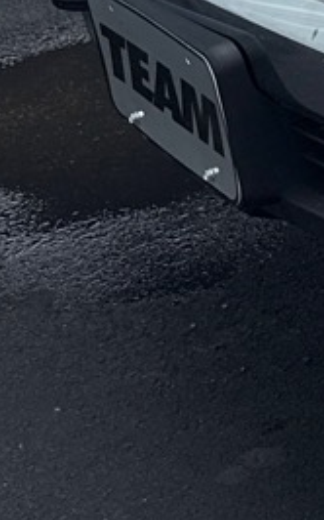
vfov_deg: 13.0
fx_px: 2164
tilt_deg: -14.8
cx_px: 1317
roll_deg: -0.8
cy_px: -254
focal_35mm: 153
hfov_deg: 6.7
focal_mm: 6.76
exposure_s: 1/3425
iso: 80
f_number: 1.78
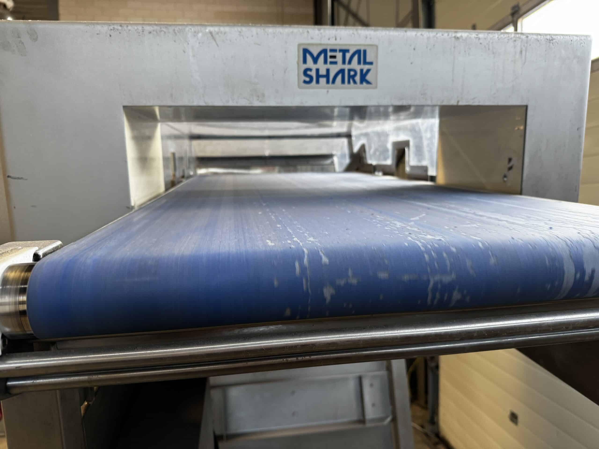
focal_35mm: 24
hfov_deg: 71.6
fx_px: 415
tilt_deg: -2.5
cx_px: 300
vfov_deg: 56.8
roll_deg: +1.6
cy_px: 224
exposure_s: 1/85
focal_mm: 6.76
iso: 200
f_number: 1.78
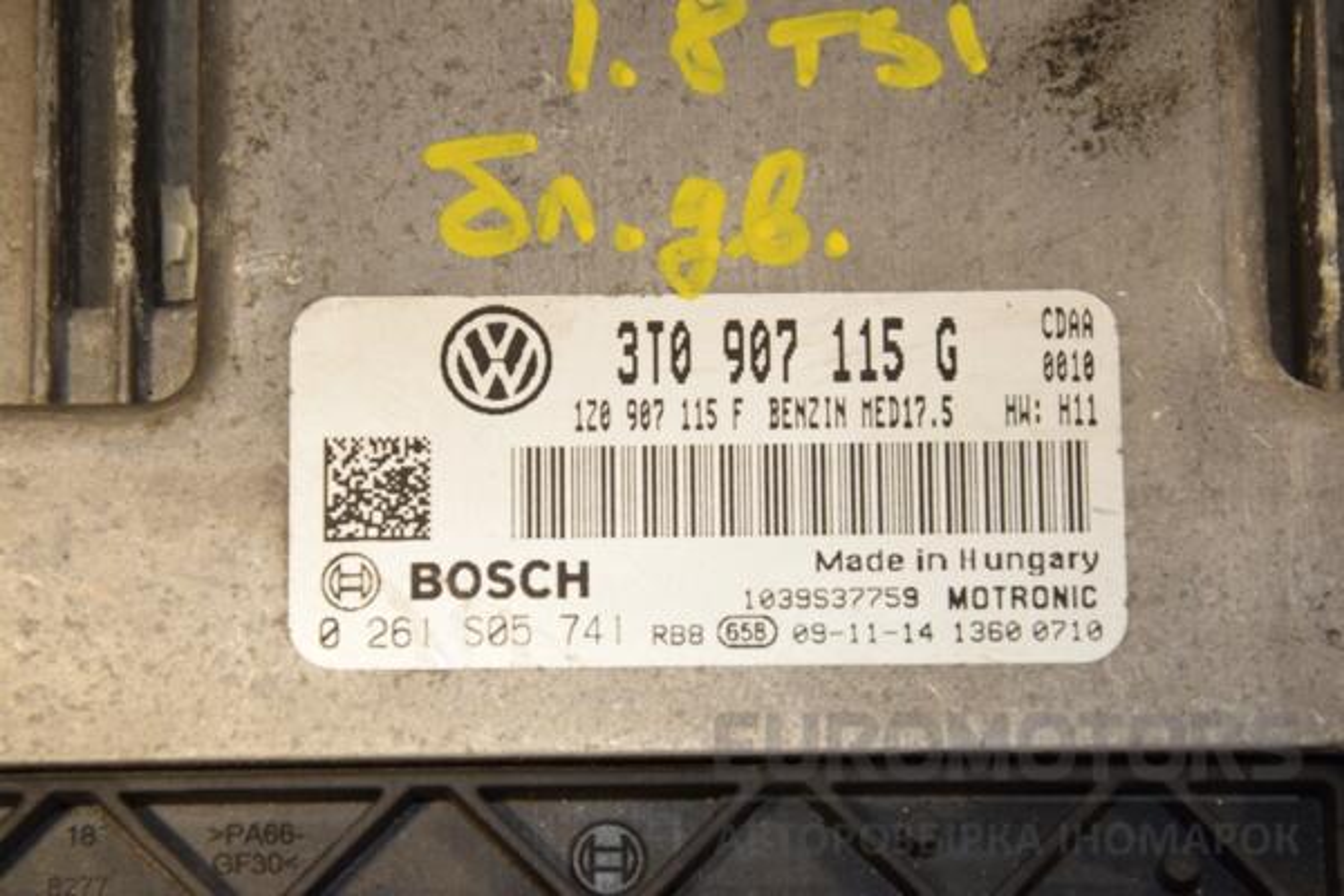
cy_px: 448
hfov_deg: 13.0
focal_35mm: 158
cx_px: 672
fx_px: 5880
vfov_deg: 8.7
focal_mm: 105
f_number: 9
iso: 800
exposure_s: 1/200
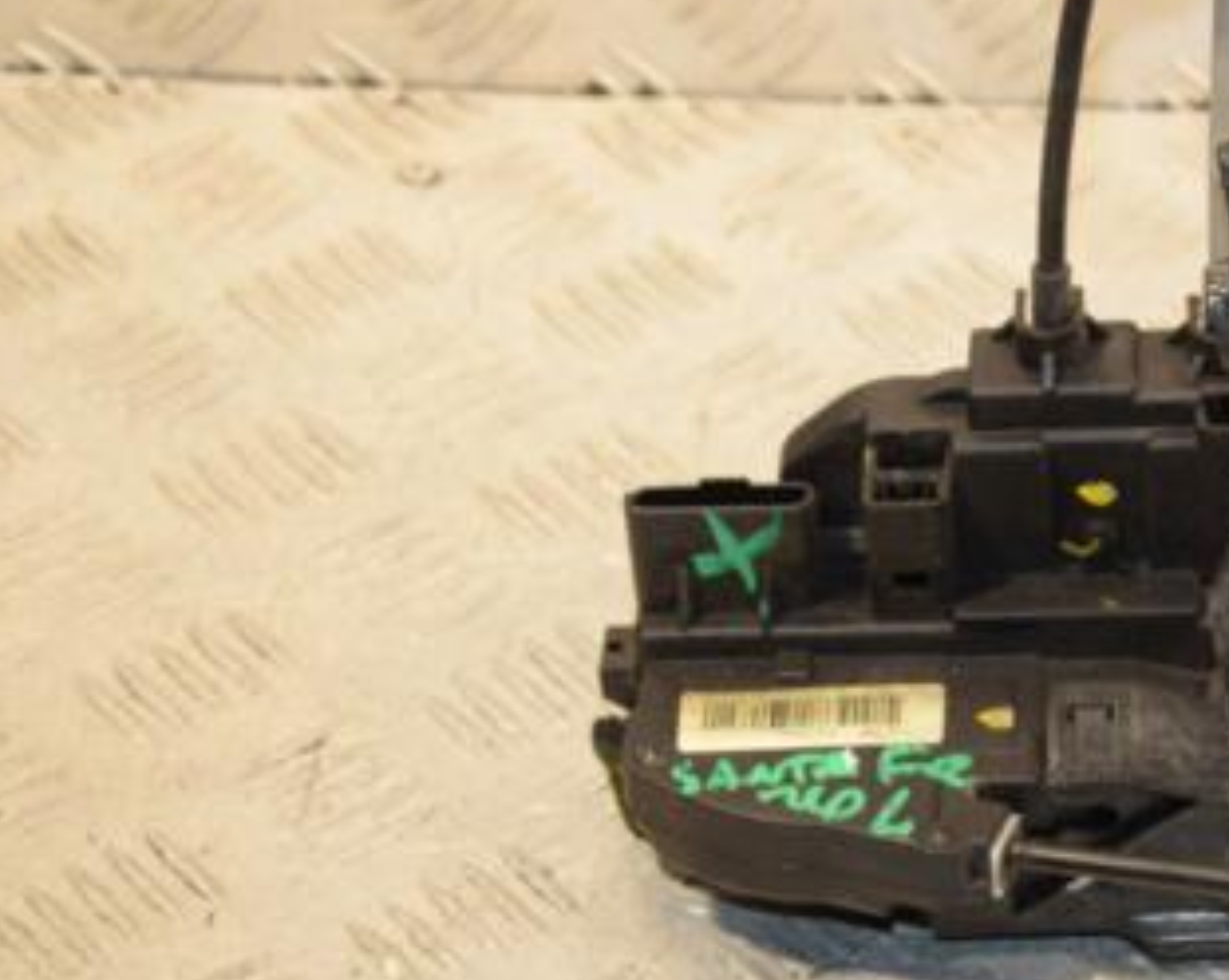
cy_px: 537
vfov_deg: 11.3
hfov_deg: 14.0
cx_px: 1146
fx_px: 4941
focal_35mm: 136
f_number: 6.3
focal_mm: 50
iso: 800
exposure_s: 1/200
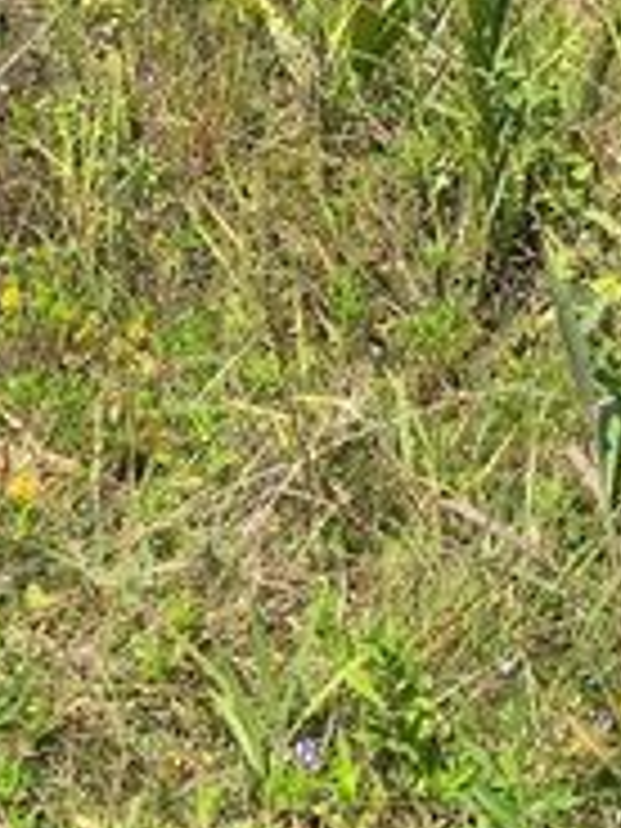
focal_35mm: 94
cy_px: 164
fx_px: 2248
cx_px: 126
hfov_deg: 15.6
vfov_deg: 20.6
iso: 25
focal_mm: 4.25
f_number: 1.8
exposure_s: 1/1136
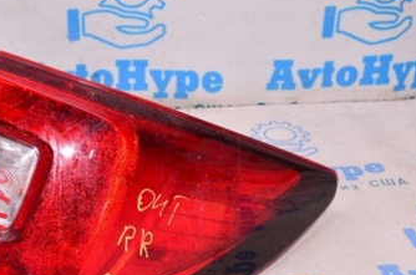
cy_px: 196
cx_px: 126
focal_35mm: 72
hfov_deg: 27.9
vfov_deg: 18.8
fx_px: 830
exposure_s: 1/125
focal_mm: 25
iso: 1600
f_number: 8
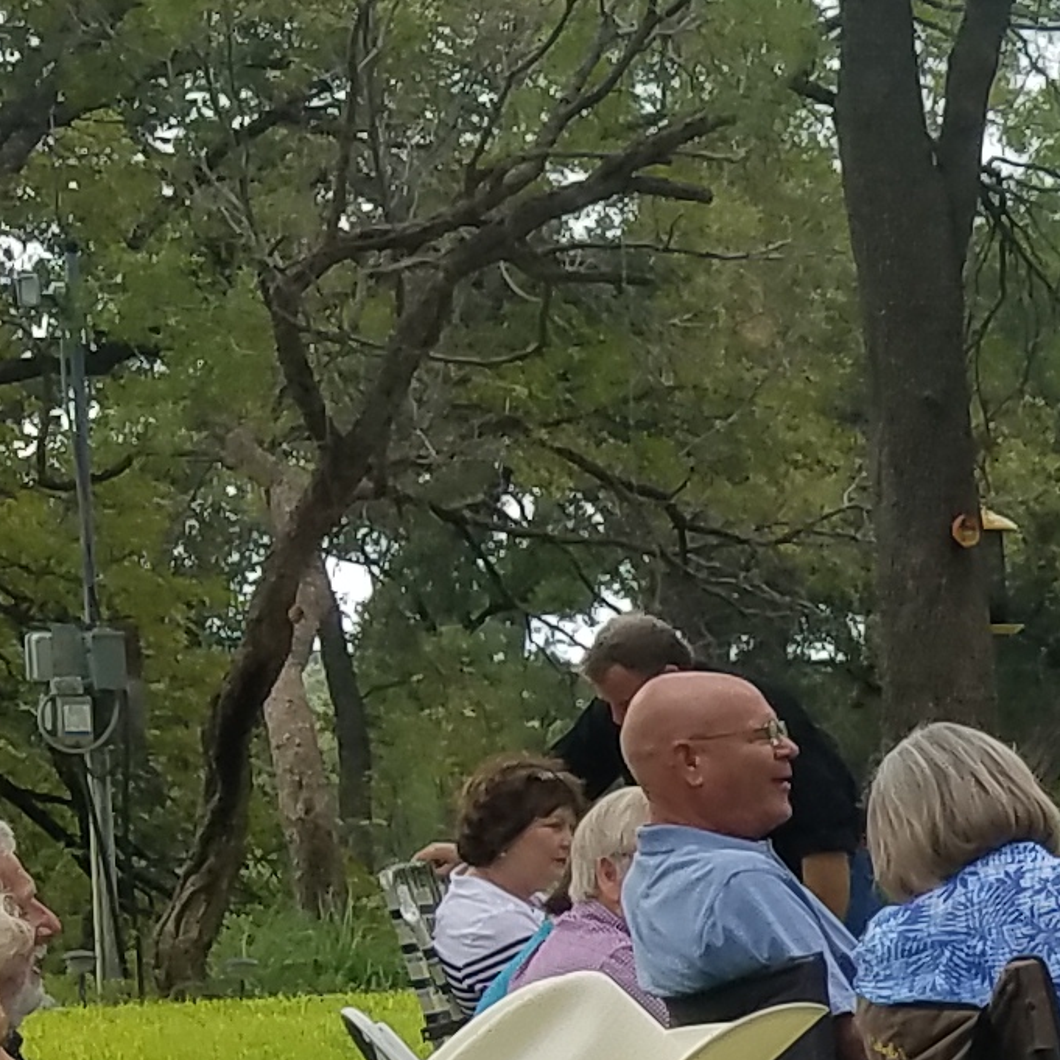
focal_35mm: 136
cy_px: 1255
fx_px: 4712
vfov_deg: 12.5
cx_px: 2330
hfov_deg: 11.2
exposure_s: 1/428
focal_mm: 4.2
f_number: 1.7
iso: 50
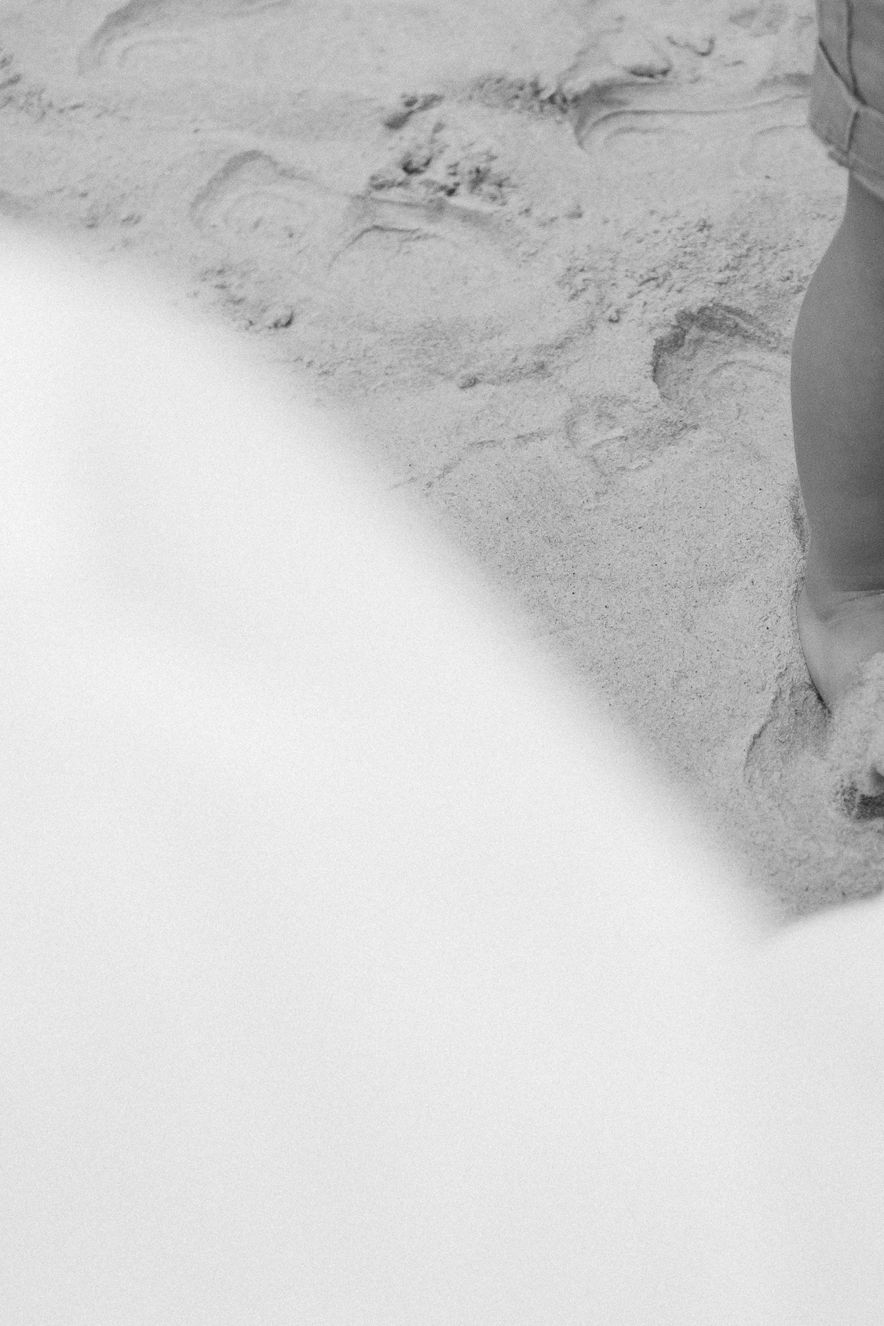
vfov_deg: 22.1
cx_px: 750
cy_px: 756
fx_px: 3390
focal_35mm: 92
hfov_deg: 14.7
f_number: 2
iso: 800
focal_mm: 35
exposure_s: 1/2500
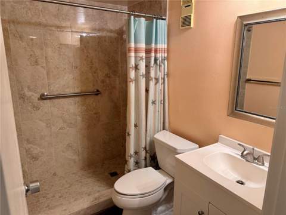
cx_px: 143
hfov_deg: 71.6
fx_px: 198
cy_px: 108
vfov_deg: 56.8
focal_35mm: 24
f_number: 1.78
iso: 200
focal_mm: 6.76
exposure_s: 1/120
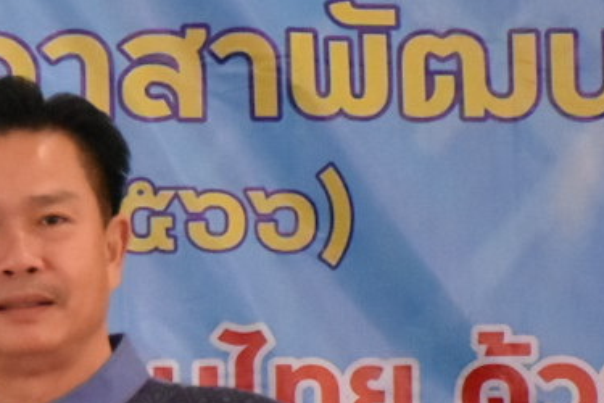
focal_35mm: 453
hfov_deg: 4.5
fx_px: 7600
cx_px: -261
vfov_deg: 3.0
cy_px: 625
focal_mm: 70
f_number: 5
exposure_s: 1/400
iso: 4000
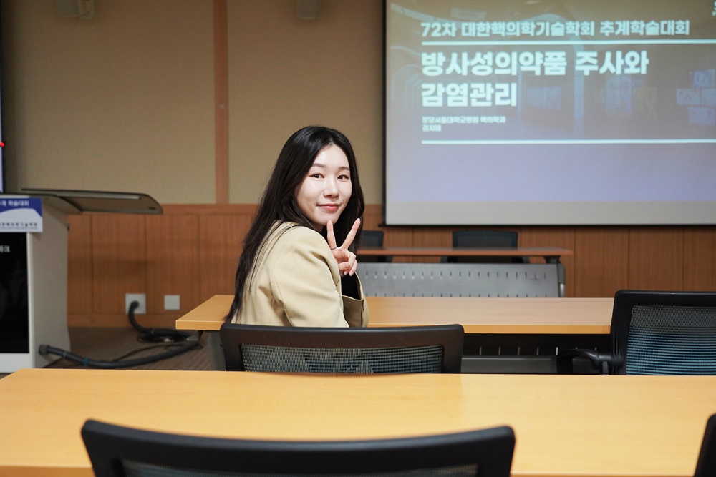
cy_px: 238
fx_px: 716
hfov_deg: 53.1
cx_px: 358
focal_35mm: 36
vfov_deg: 36.9
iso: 2500
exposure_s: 1/160
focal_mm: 36
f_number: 4
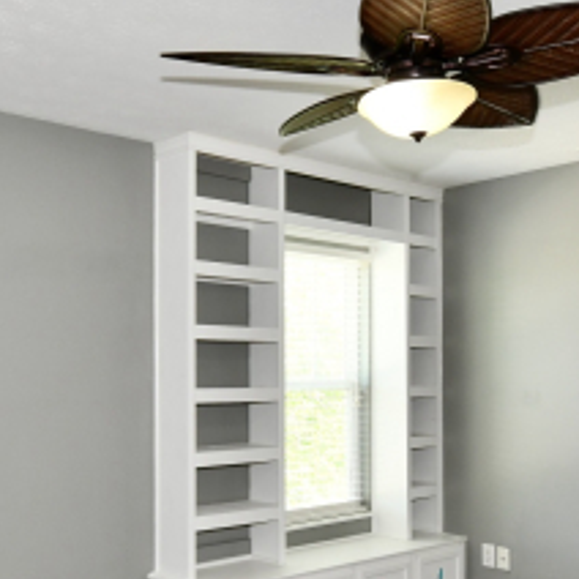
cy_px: 404
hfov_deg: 39.7
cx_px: 208
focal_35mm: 42
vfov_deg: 39.4
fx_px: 795
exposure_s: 1/60
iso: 640
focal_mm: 14
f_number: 6.3
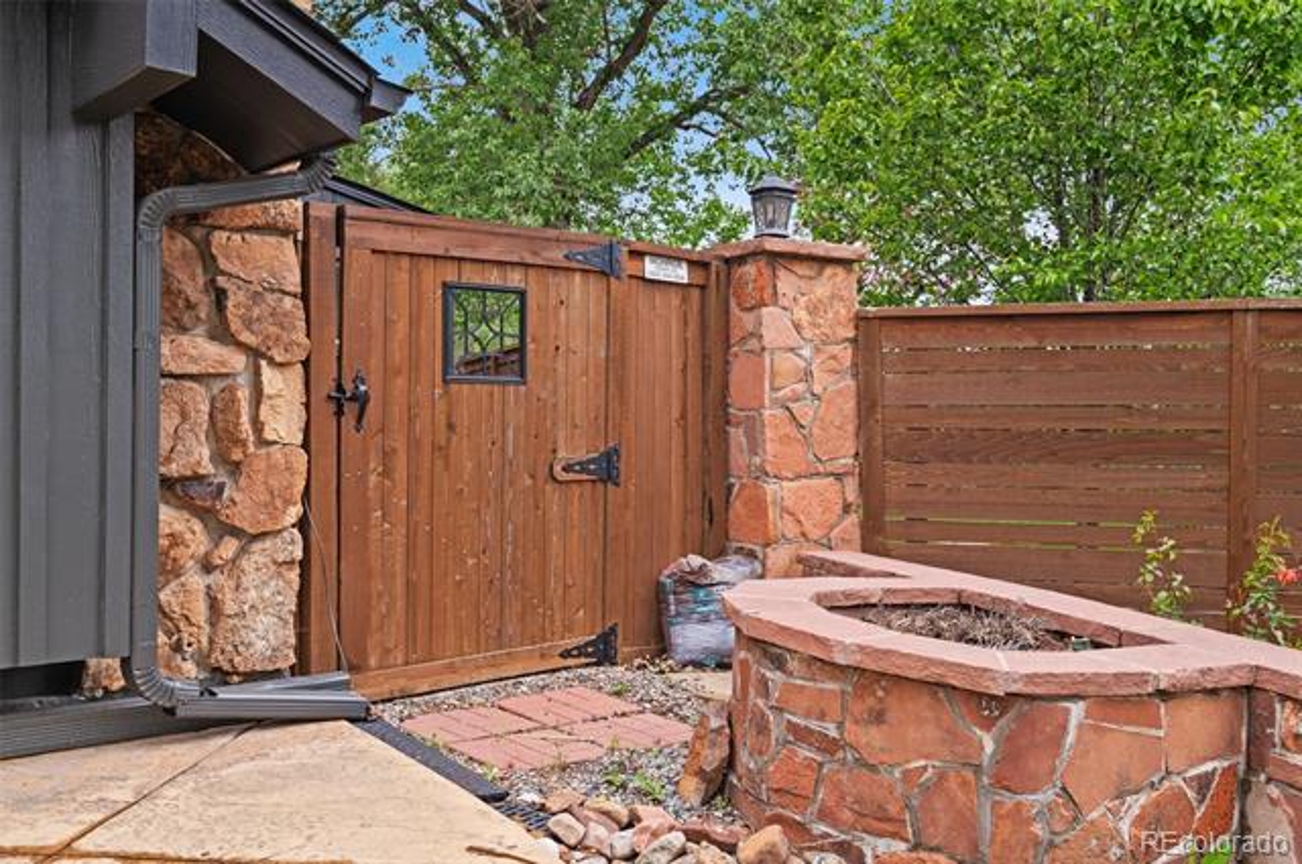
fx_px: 1264
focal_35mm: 35
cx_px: 651
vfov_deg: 37.8
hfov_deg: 54.5
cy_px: 432
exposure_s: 1/80
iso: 400
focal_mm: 35
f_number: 8
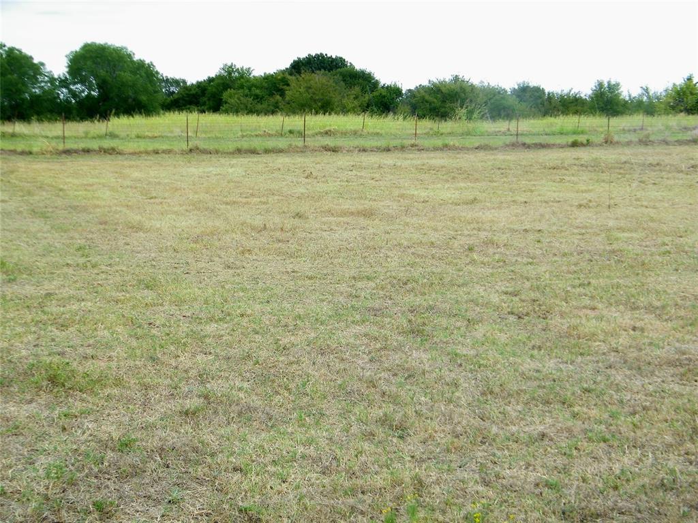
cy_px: 262
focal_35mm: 62
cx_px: 349
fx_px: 1250
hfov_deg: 31.2
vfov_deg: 23.7
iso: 80
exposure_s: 1/200
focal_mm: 11.1
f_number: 4.2
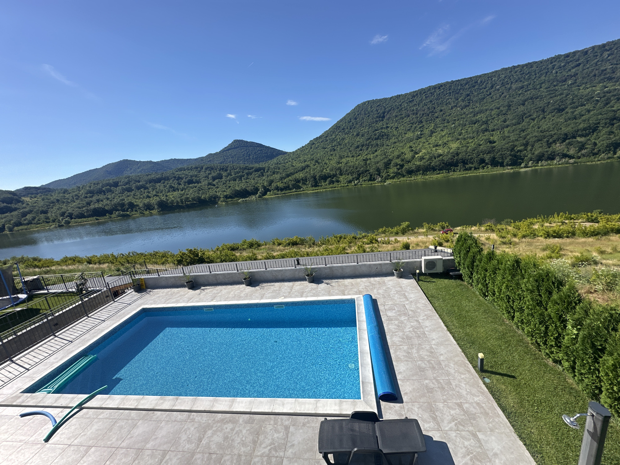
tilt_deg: -13.6
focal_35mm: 14
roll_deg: +7.0
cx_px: 310
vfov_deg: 85.7
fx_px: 251
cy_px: 232
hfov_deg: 102.1
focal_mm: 2.22
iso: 50
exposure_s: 1/1742
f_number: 2.2
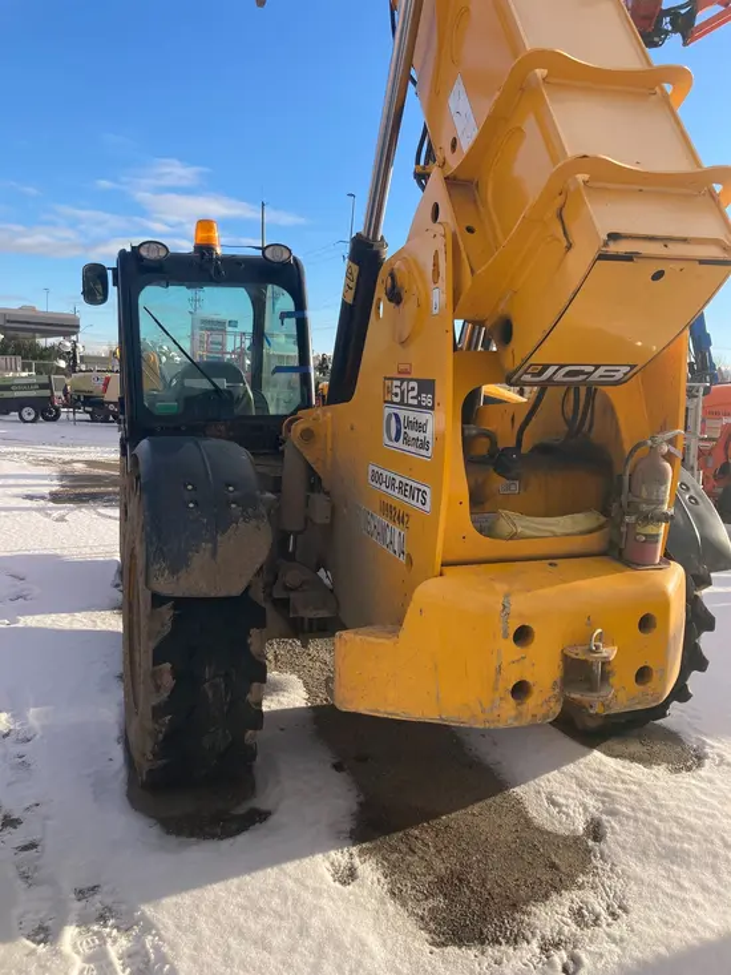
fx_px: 788
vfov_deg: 63.4
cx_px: 366
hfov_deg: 49.8
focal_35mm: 28
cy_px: 488
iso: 20
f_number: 1.8
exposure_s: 1/1021
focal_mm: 3.99
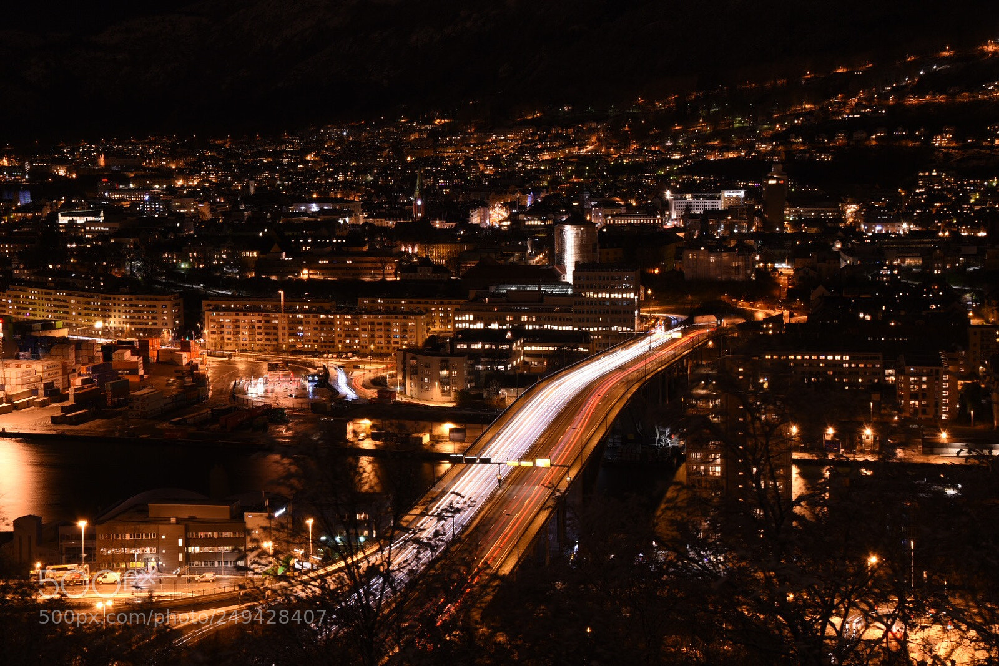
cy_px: 333
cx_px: 500
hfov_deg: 31.9
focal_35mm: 63
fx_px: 1748
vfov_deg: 21.6
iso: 100
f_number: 14
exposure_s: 15
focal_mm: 42
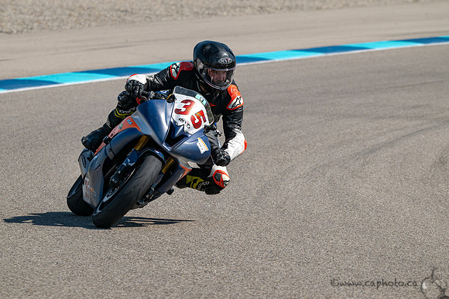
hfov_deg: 5.6
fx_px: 4616
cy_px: 150
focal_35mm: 370
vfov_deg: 3.7
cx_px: 224
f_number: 11
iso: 450
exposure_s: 1/1250
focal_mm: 370
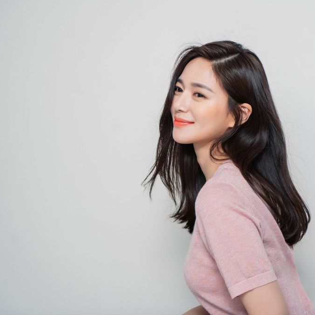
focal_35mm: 90
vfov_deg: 19.3
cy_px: 157
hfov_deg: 19.2
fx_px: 927
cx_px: 209
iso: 2000
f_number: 4.5
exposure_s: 1/125
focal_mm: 70
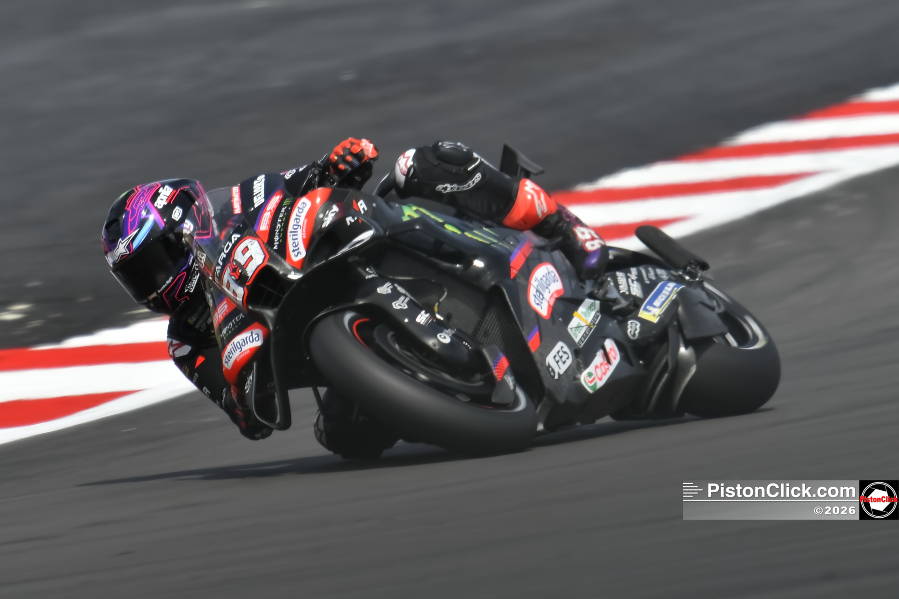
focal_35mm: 750
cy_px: 300
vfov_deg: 1.8
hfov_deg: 2.8
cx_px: 450
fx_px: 18726
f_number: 9
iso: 100
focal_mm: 500
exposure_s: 1/400
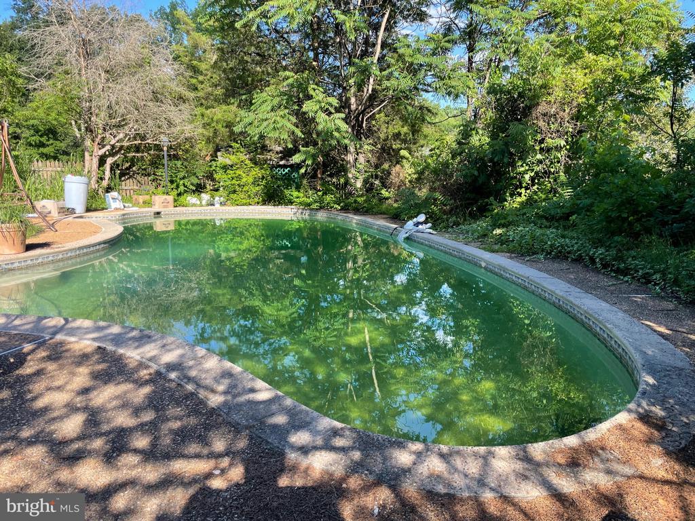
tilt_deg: -9.8
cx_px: 348
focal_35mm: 26
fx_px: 522
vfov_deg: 53.1
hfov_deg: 67.3
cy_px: 260
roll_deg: -0.4
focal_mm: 4.2
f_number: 1.6
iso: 32
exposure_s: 1/581
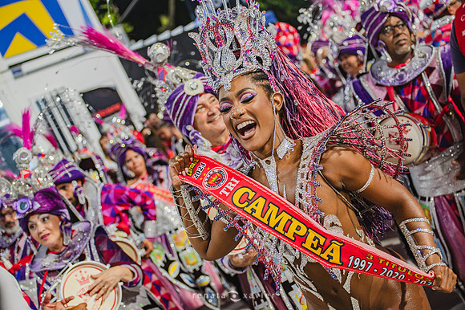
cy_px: 155
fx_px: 904
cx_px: 232
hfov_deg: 28.9
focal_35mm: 70
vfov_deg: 19.4
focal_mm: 70
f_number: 4.5
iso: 2500
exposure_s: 1/160
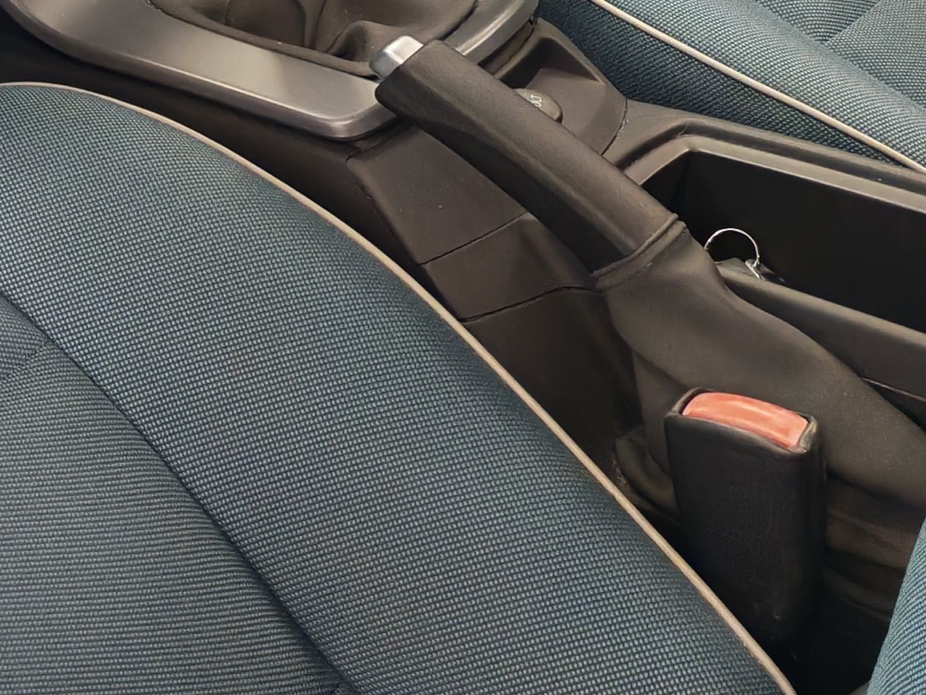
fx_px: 2649
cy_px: -301
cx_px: -135
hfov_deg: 18.9
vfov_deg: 14.1
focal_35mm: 99
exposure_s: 1/100
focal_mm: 6.12
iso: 1000
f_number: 1.9
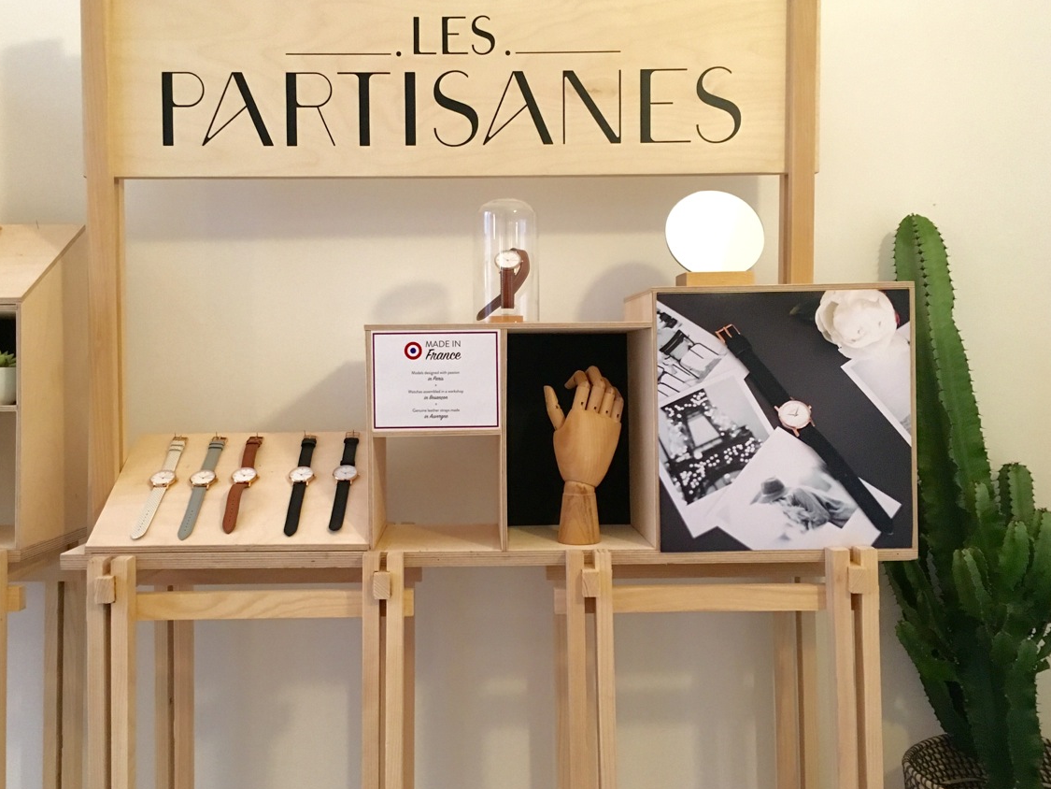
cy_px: 381
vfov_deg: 42.9
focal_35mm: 33
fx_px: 1002
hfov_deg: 55.3
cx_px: 476
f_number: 2.2
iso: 200
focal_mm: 4.15
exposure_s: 1/25
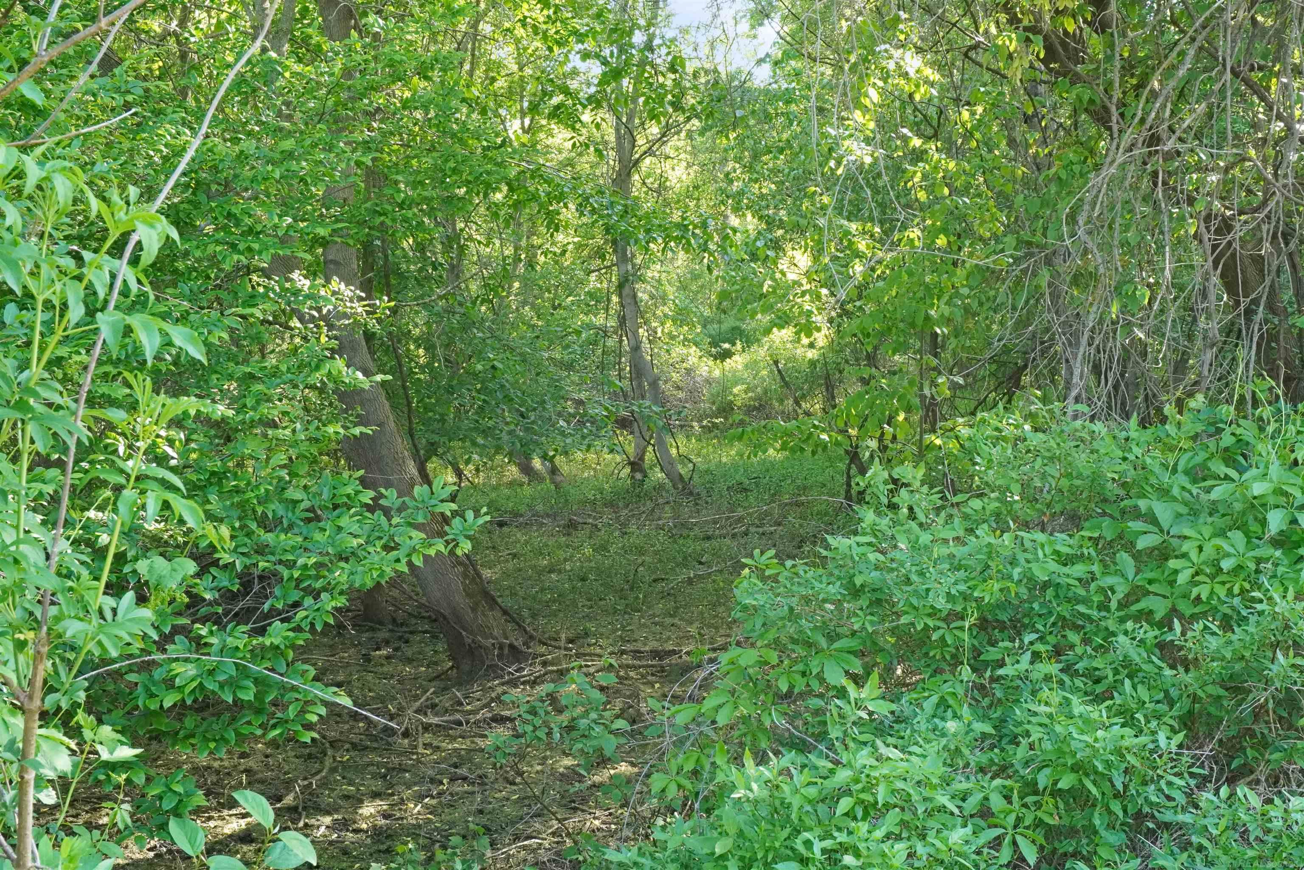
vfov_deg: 29.9
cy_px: 435
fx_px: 1630
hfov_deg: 43.6
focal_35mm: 45
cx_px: 652
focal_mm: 30
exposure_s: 1/50
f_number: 18
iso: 320
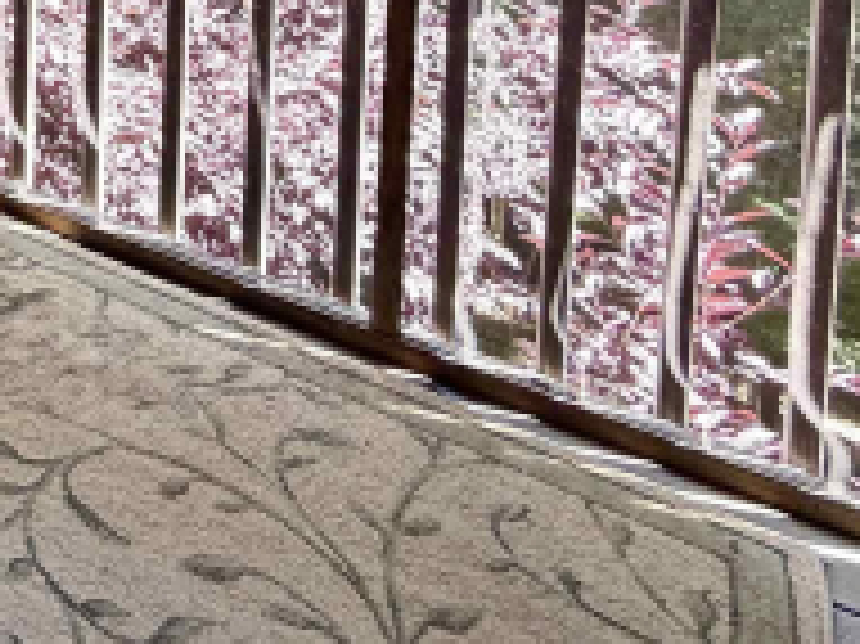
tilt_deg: -4.9
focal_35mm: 49
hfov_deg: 27.3
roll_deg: -0.4
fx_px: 1217
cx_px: -425
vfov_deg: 22.2
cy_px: -414
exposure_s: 1/121
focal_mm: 2.22
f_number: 2.2
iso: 125
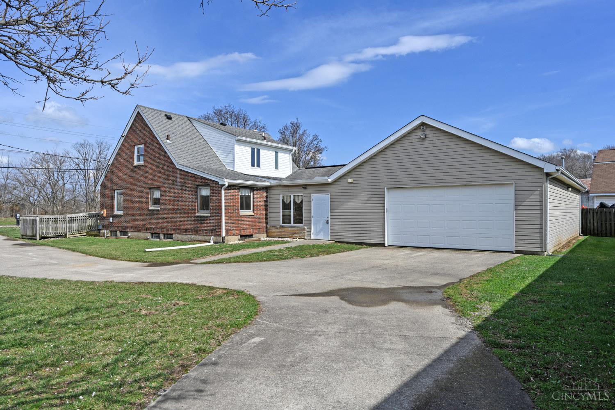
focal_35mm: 24
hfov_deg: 74.9
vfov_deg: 54.1
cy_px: 205
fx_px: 401
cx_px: 308
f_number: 8
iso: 100
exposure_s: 1/500
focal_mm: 23.5
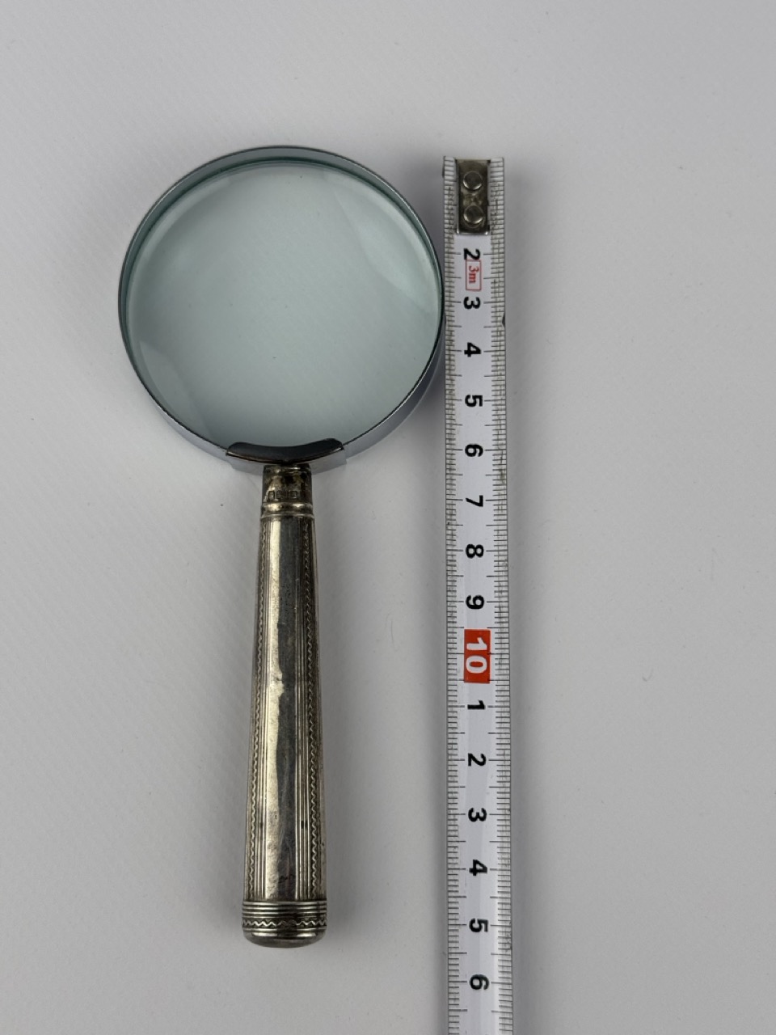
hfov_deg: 30.3
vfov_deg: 39.7
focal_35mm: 48
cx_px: 388
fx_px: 1435
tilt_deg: -79.3
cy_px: 518
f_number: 1.78
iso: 64
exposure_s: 1/832
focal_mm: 6.76
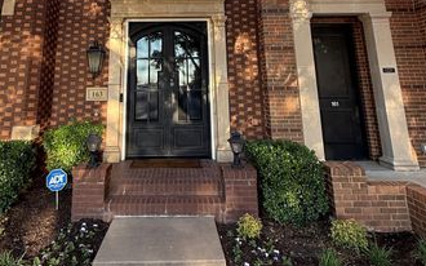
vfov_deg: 37.3
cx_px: 177
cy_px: -2
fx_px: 348
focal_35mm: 30
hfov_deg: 62.5
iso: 80
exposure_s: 1/99
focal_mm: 2.22
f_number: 2.2
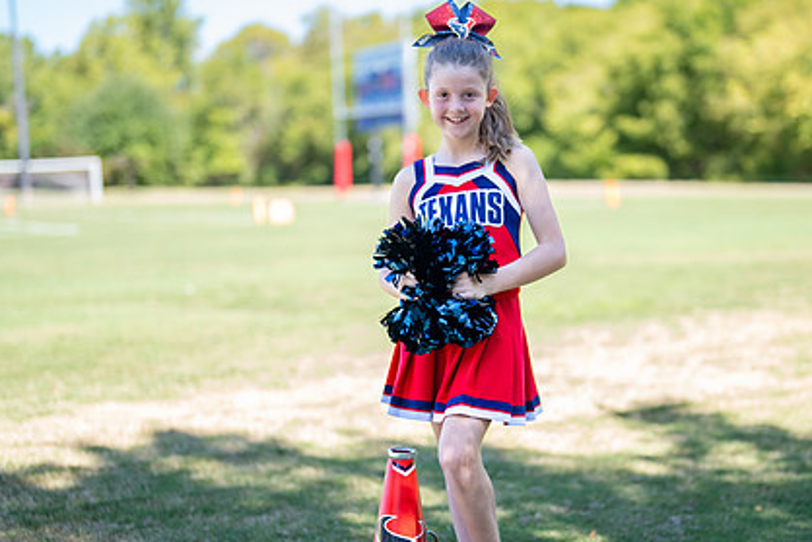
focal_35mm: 77
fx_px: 1737
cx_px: 483
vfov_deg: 17.7
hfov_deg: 26.3
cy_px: 313
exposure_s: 1/1250
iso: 100
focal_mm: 50
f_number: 1.2
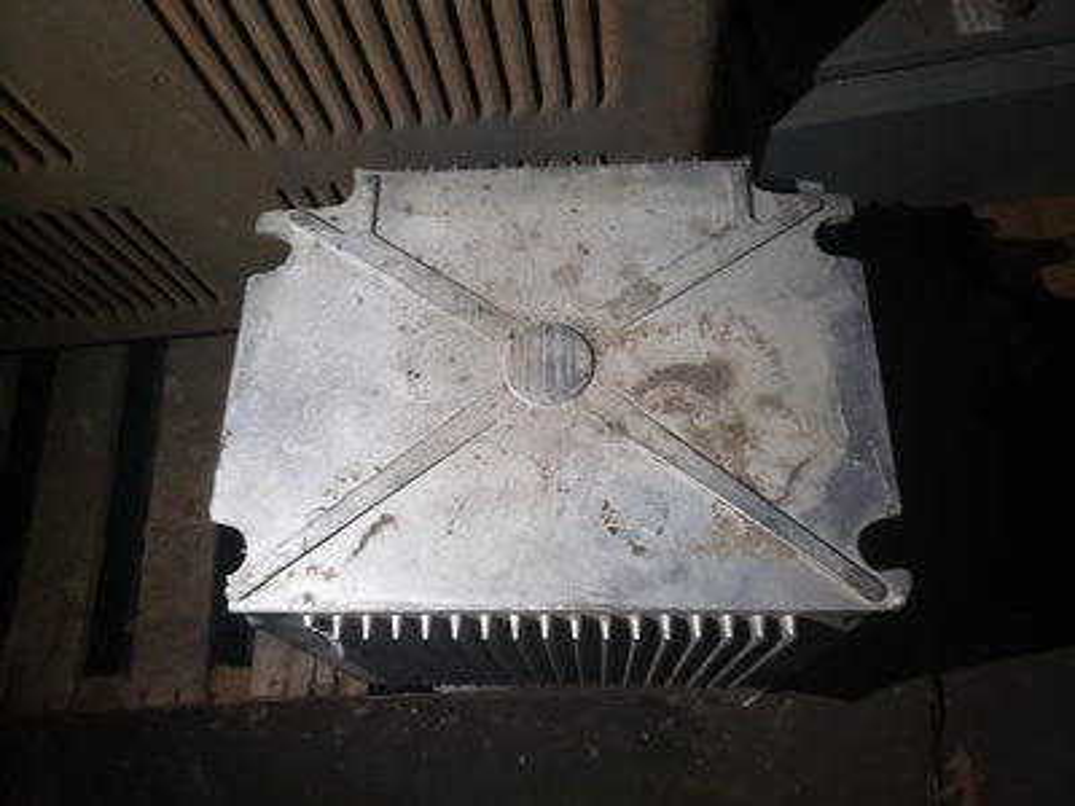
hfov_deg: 67.3
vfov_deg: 53.1
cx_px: 538
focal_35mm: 26
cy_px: 403
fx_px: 807
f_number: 1.5
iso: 250
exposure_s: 1/16
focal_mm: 4.3
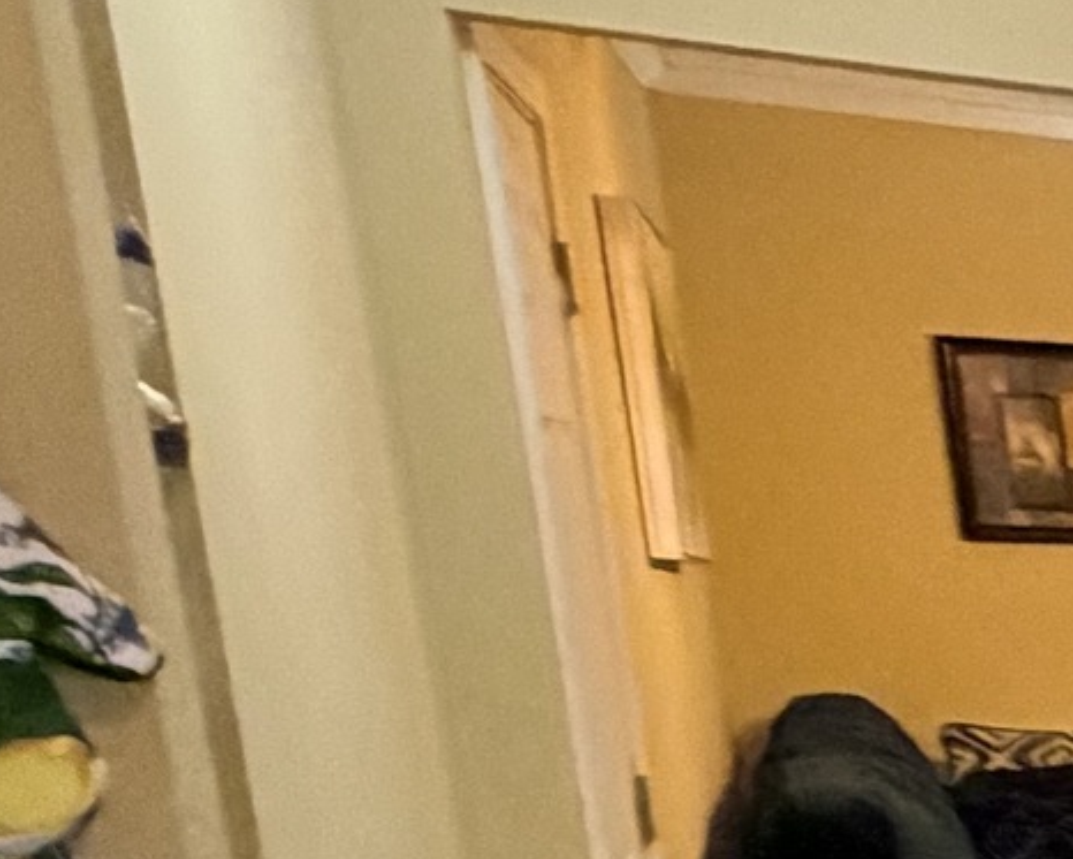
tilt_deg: -11.1
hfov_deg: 11.1
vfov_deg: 15.9
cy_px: 1237
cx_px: 3320
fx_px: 2859
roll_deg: -2.5
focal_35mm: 90
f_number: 2.2
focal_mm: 2.22
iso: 500
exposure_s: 1/60
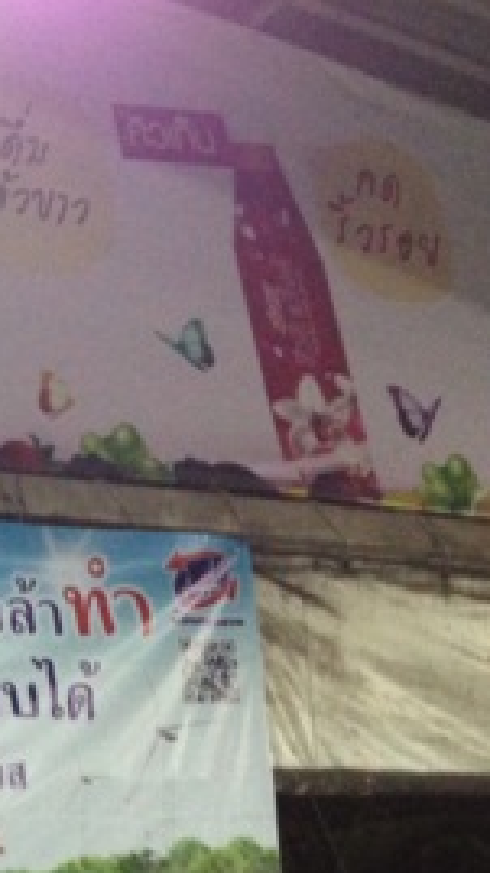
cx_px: -396
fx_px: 1966
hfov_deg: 12.9
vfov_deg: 24.6
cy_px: 698
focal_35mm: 85
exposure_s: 1/20
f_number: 2.4
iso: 320
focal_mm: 4.28
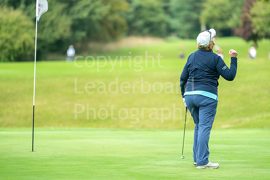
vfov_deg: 4.6
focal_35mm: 300
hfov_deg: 6.9
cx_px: 135
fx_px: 2249
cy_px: 90
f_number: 4
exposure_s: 1/640
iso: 250
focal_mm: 300
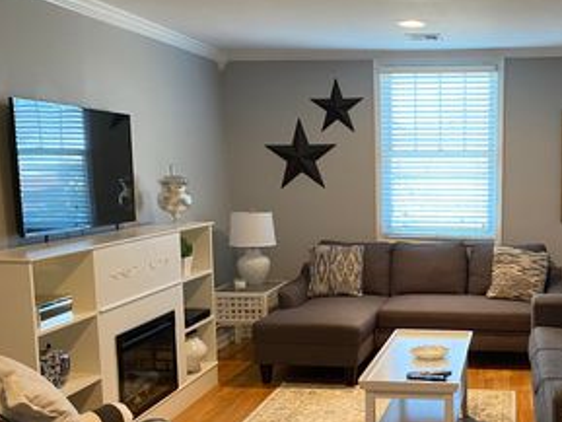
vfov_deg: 31.9
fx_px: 731
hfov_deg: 40.5
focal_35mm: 45
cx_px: 439
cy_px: 289
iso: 320
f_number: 1.8
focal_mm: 4.25
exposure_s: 1/60
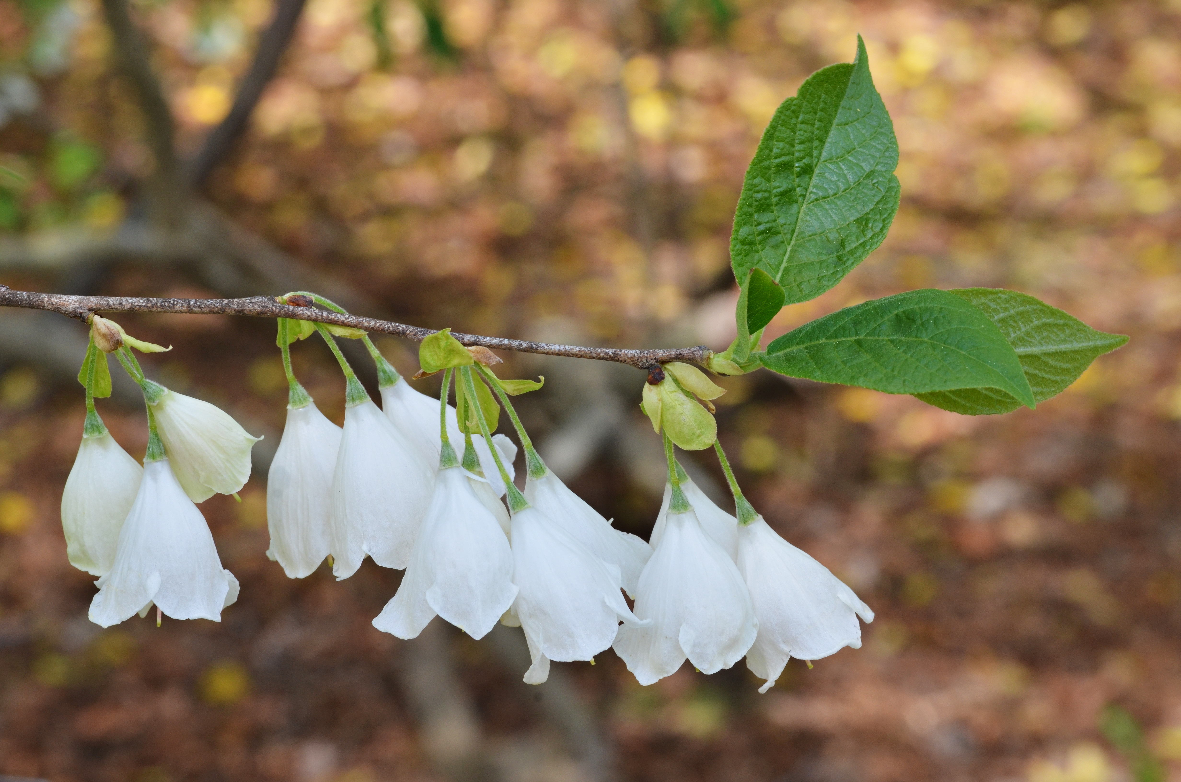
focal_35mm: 105
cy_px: 391
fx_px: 3437
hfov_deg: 19.5
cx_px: 590
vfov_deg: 13.0
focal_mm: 70
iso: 320
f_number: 13
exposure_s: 1/50
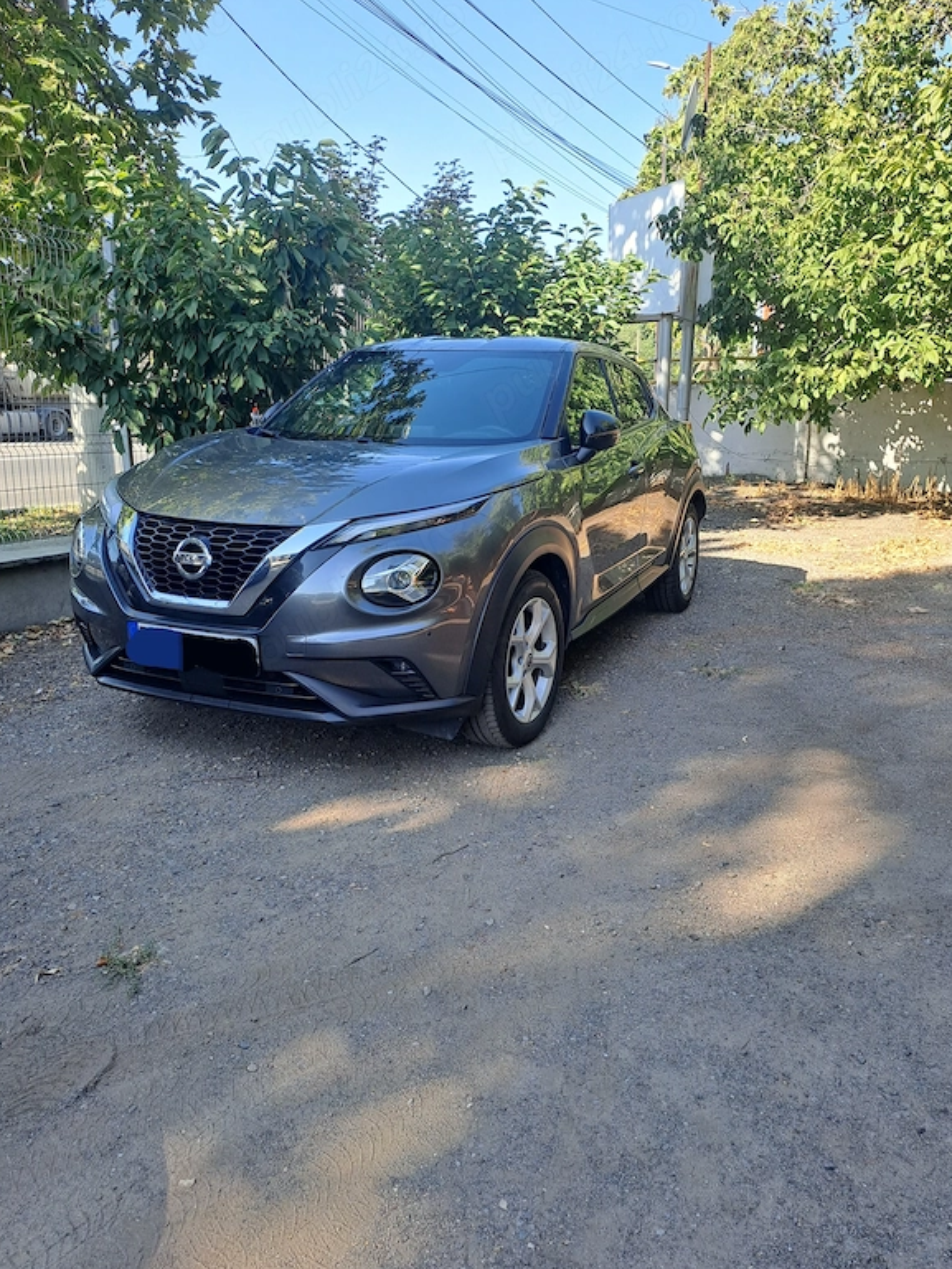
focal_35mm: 26
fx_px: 953
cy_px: 642
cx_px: 474
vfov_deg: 67.3
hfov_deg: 53.1
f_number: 1.8
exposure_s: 1/400
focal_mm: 4.65
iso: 32
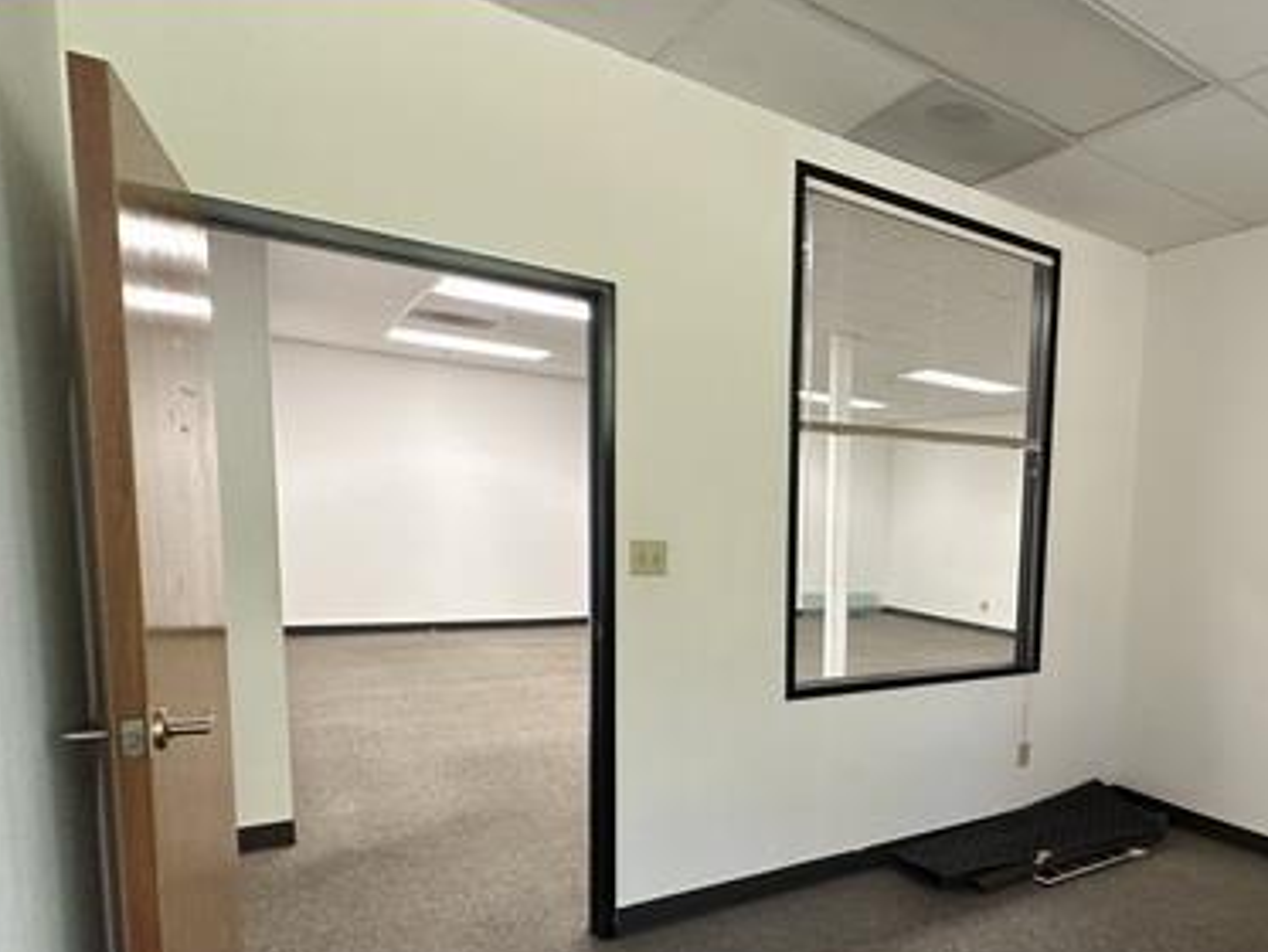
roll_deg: -2.1
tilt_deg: -6.2
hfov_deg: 64.5
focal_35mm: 24
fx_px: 879
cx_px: 1033
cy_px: 622
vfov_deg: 55.8
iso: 320
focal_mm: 2.22
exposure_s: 1/60
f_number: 2.2
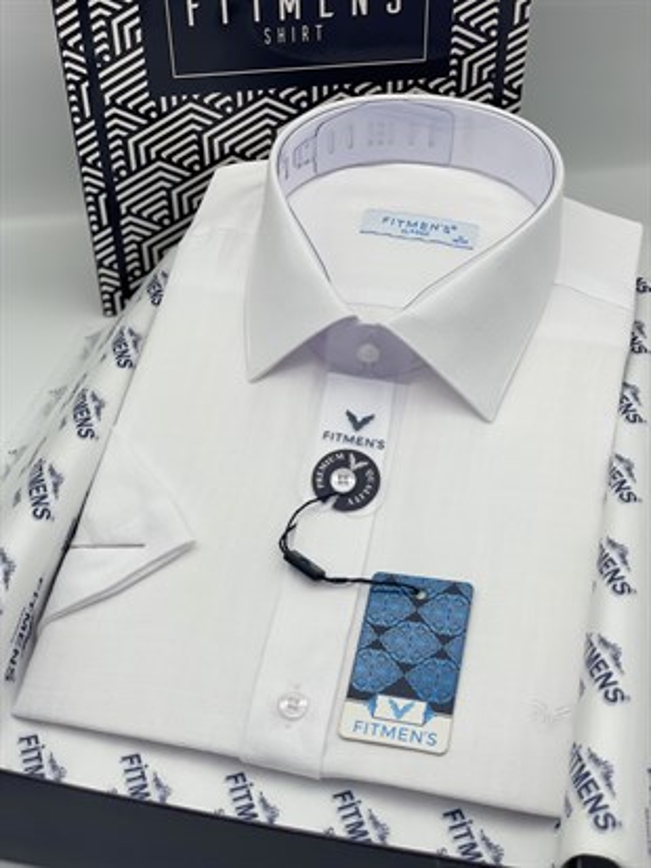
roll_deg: +1.9
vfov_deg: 36.8
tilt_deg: -40.1
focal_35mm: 52
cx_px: 326
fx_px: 1303
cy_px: 434
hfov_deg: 28.0
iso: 32
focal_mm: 6
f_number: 2
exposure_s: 1/322
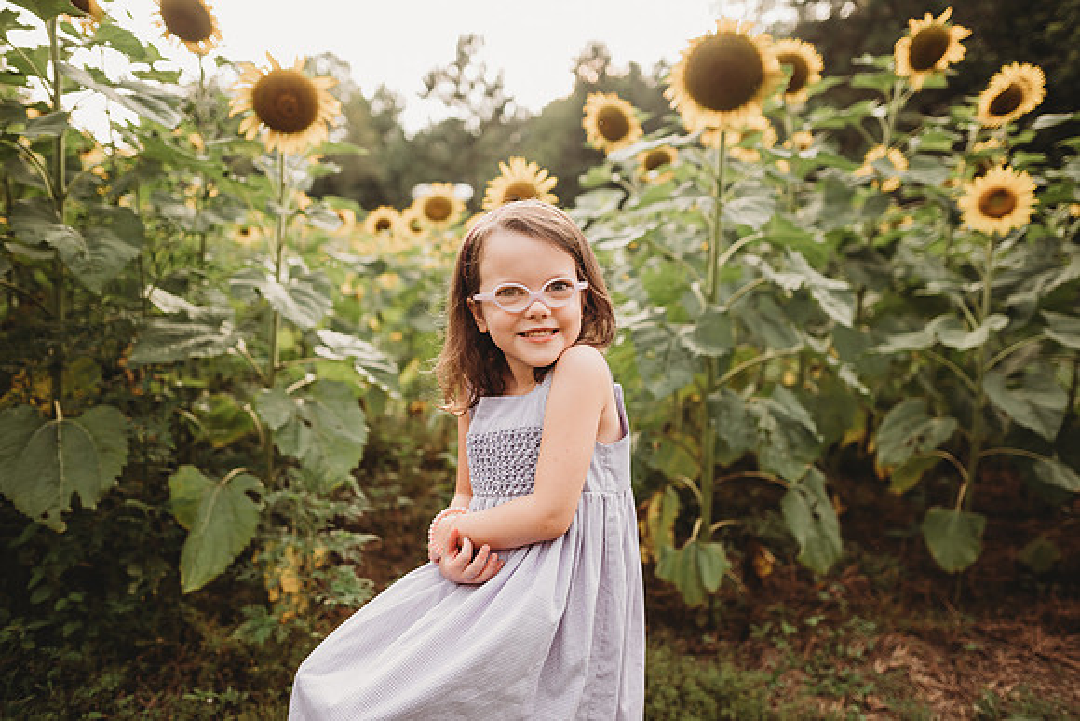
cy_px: 360
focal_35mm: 24
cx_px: 540
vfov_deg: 53.2
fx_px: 720
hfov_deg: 73.7
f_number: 2.2
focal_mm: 24
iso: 125
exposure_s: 1/320
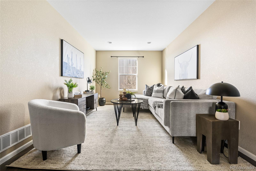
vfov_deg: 72.0
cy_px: 86
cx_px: 128
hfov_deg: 95.0
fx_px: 117
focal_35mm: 16
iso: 125
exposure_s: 1/2.5
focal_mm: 16.5
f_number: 8
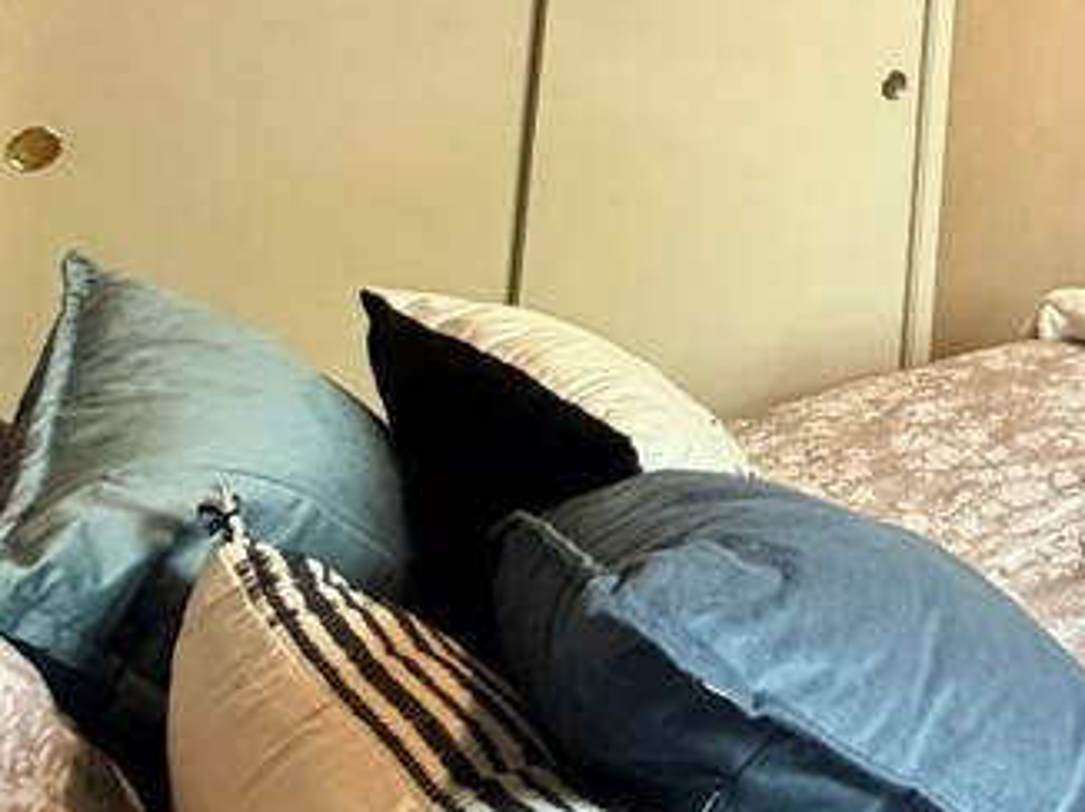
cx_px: 1301
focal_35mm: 44
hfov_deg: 34.4
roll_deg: -1.9
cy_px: -246
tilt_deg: +4.1
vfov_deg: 27.4
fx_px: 1378
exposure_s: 1/60
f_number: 2.2
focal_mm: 2.22
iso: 400
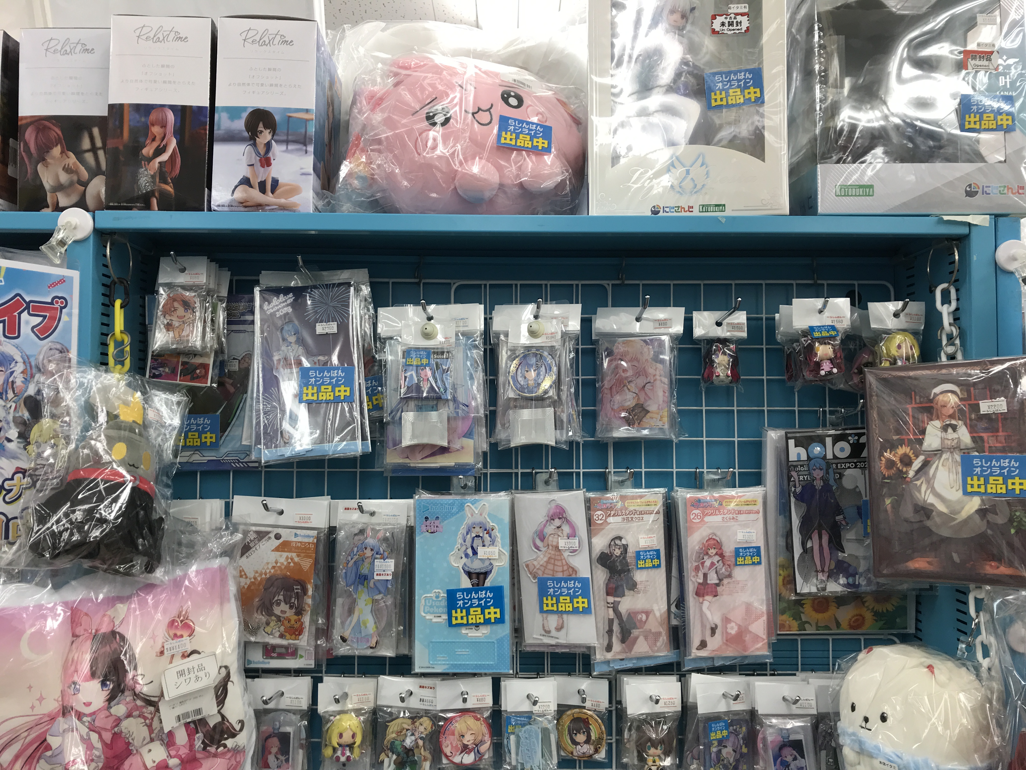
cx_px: 513
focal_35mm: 28
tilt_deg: +3.4
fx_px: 830
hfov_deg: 63.4
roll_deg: +0.4
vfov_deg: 49.7
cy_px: 385
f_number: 1.8
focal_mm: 3.99
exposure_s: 1/60
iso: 25
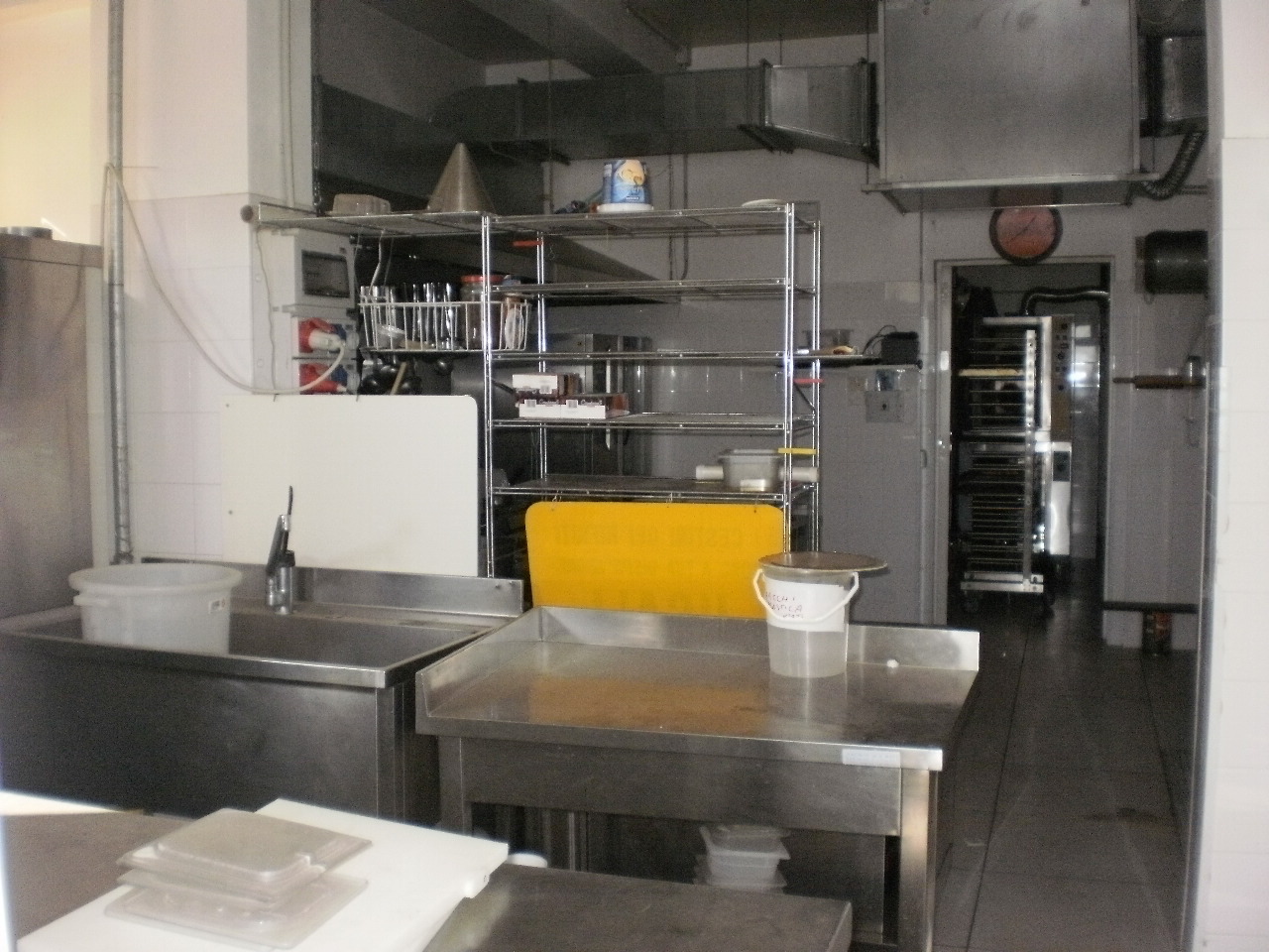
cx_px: 634
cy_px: 476
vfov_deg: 37.7
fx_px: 1393
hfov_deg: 49.0
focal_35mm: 38
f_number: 3.1
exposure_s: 1/250
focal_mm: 6.3
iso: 400
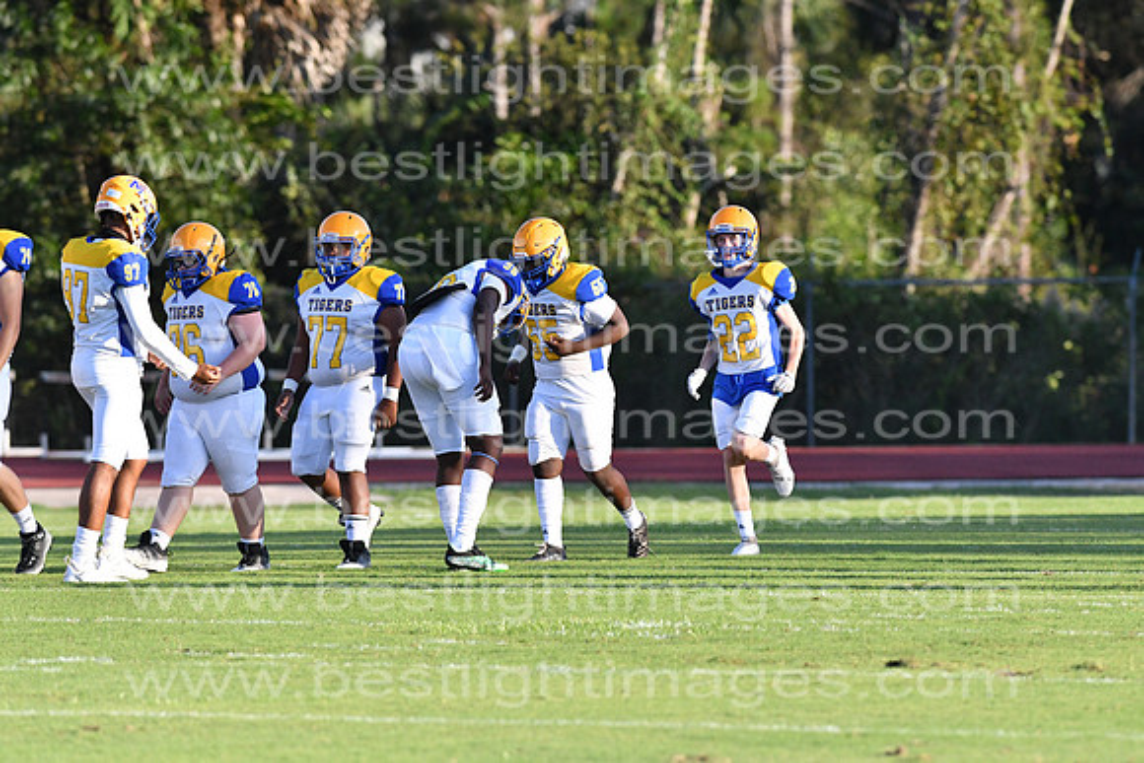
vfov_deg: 3.1
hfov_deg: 4.6
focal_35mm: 450
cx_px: 572
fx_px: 14303
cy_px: 382
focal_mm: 300
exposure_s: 1/8000
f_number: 4.5
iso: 2000
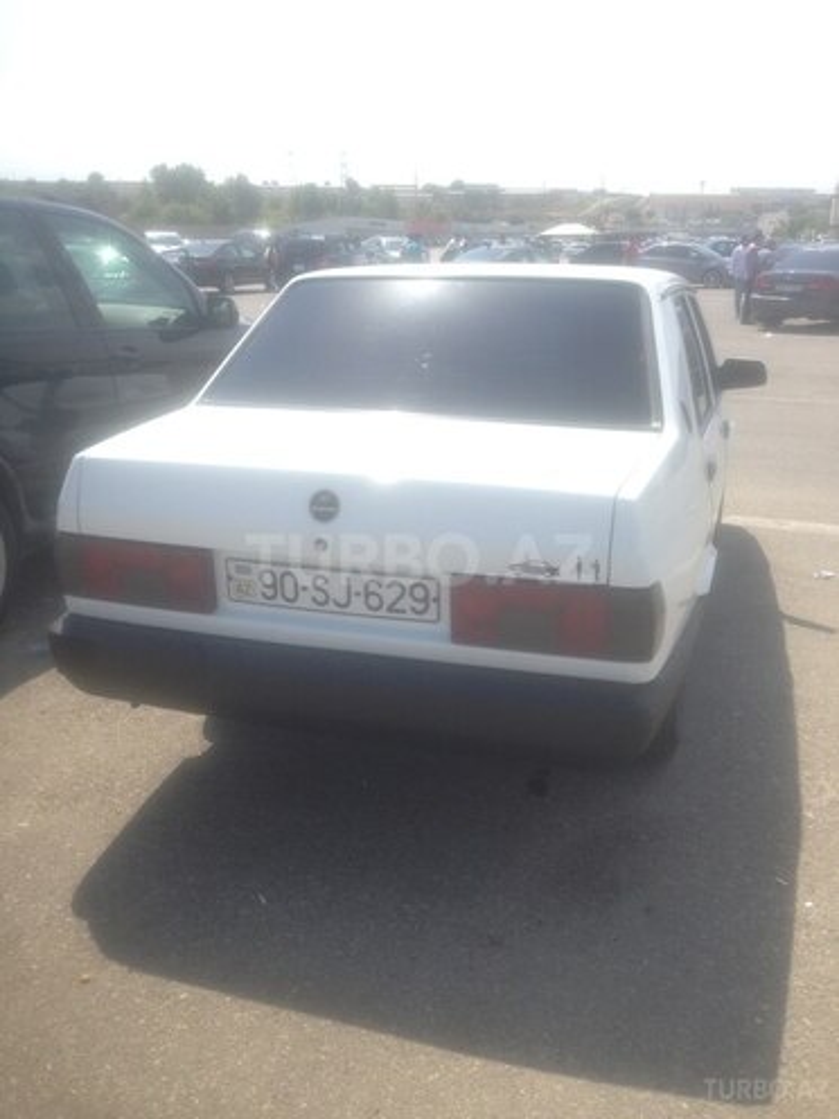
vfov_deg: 55.4
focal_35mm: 33
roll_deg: -0.8
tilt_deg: -15.2
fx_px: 1066
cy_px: 560
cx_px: 420
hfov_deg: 42.9
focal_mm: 4.12
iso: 50
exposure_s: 1/1004
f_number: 2.4
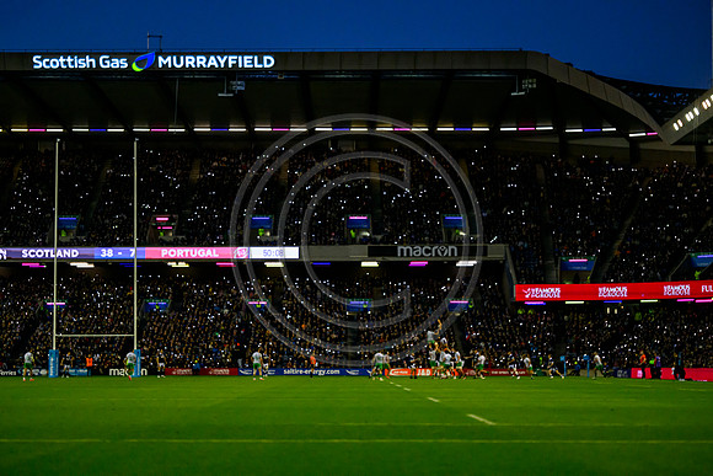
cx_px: 356
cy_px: 238
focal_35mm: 82
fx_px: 1624
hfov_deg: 24.8
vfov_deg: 16.7
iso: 6400
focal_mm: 82
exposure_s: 1/3200
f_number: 2.8
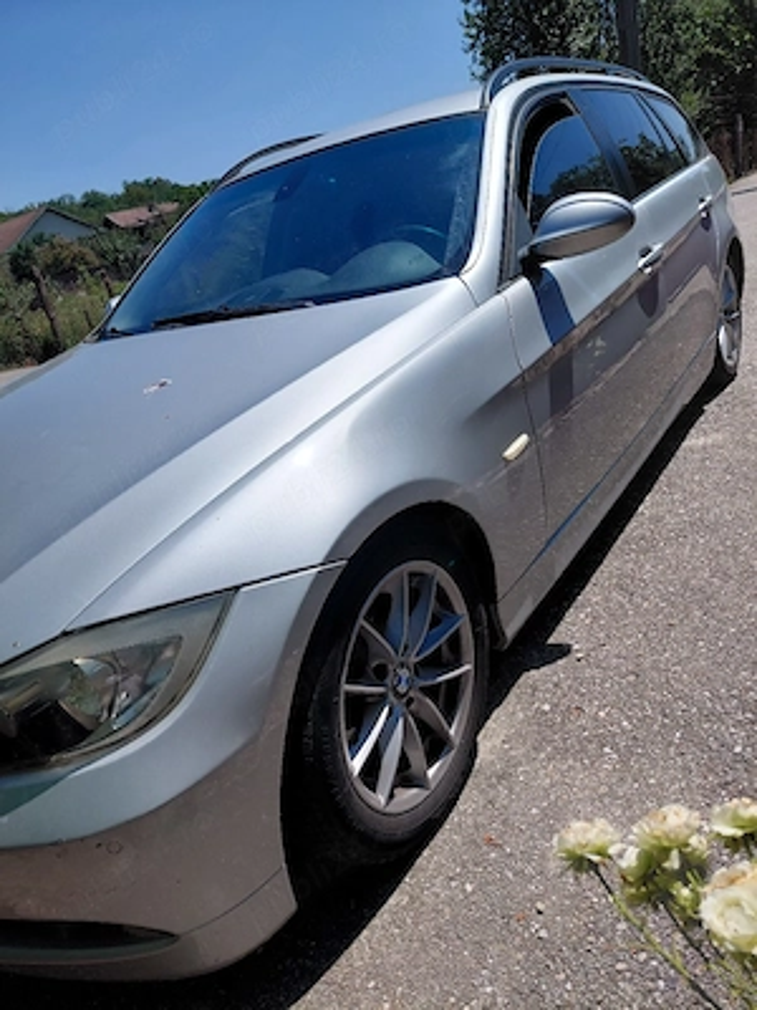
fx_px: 729
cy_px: 505
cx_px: 378
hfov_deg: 54.9
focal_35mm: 25
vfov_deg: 69.4
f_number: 1.8
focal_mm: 4.69
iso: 64
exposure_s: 1/10000
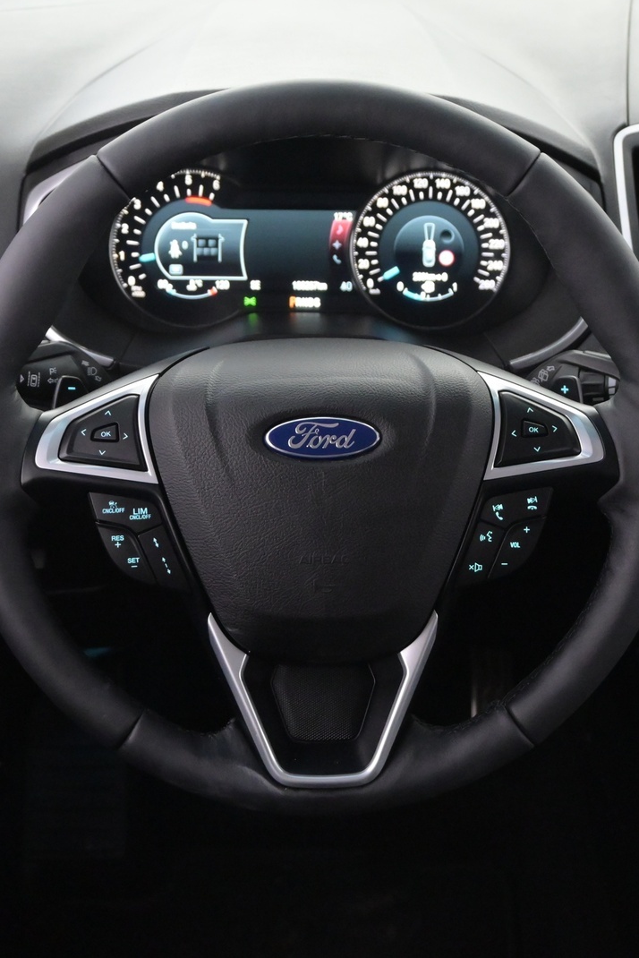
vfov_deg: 35.2
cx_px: 324
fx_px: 1510
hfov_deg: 23.9
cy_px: 475
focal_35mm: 57
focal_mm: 25
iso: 4000
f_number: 4.2
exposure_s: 1/40
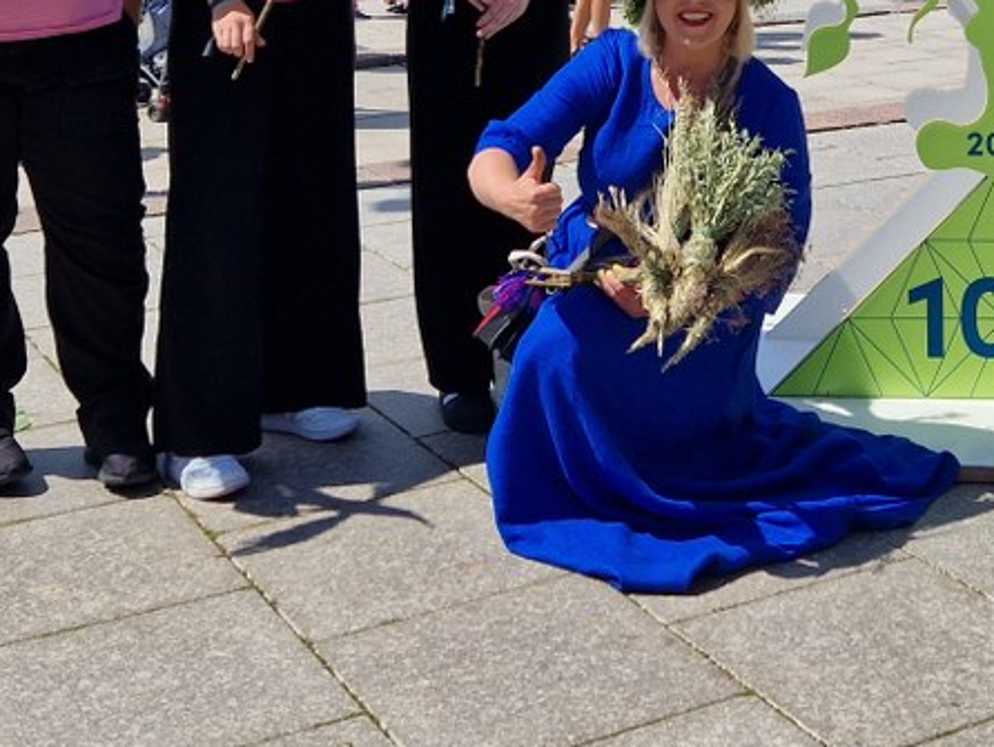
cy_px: -201
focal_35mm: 66
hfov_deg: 29.1
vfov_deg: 20.5
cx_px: 693
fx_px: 1896
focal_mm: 5.4
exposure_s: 1/2960
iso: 50
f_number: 1.8
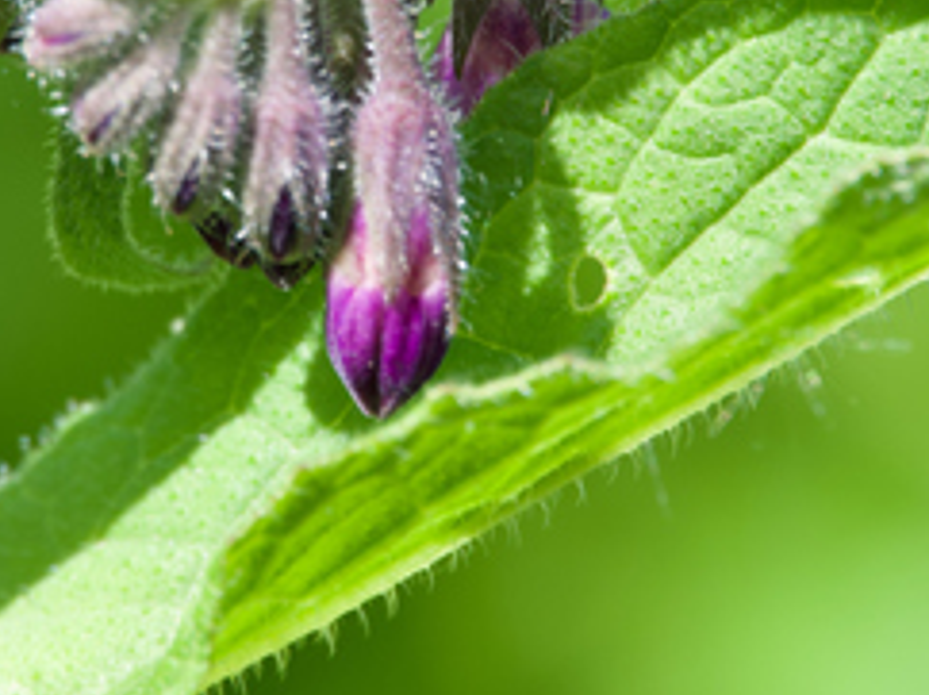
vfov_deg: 1.4
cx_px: 376
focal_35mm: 1097
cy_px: 175
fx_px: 29411
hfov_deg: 1.8
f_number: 4
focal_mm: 220
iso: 100
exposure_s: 1/320
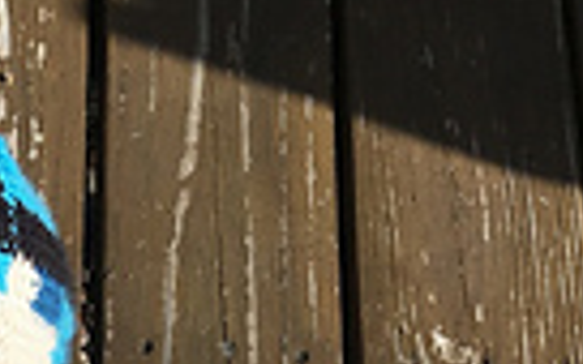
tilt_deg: -67.1
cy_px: 788
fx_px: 1795
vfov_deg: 10.4
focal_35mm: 113
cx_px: -126
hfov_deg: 17.5
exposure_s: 1/1923
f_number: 2.2
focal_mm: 4.15
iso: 25
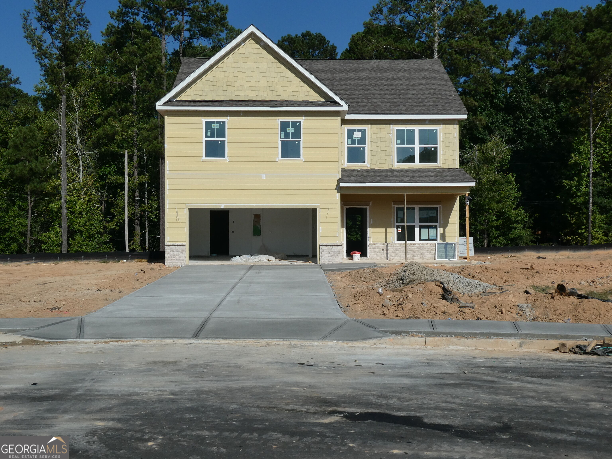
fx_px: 654
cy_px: 230
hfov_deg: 50.1
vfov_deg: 38.7
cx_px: 306
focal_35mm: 37
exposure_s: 1/800
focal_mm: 6.7
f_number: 5.6
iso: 80
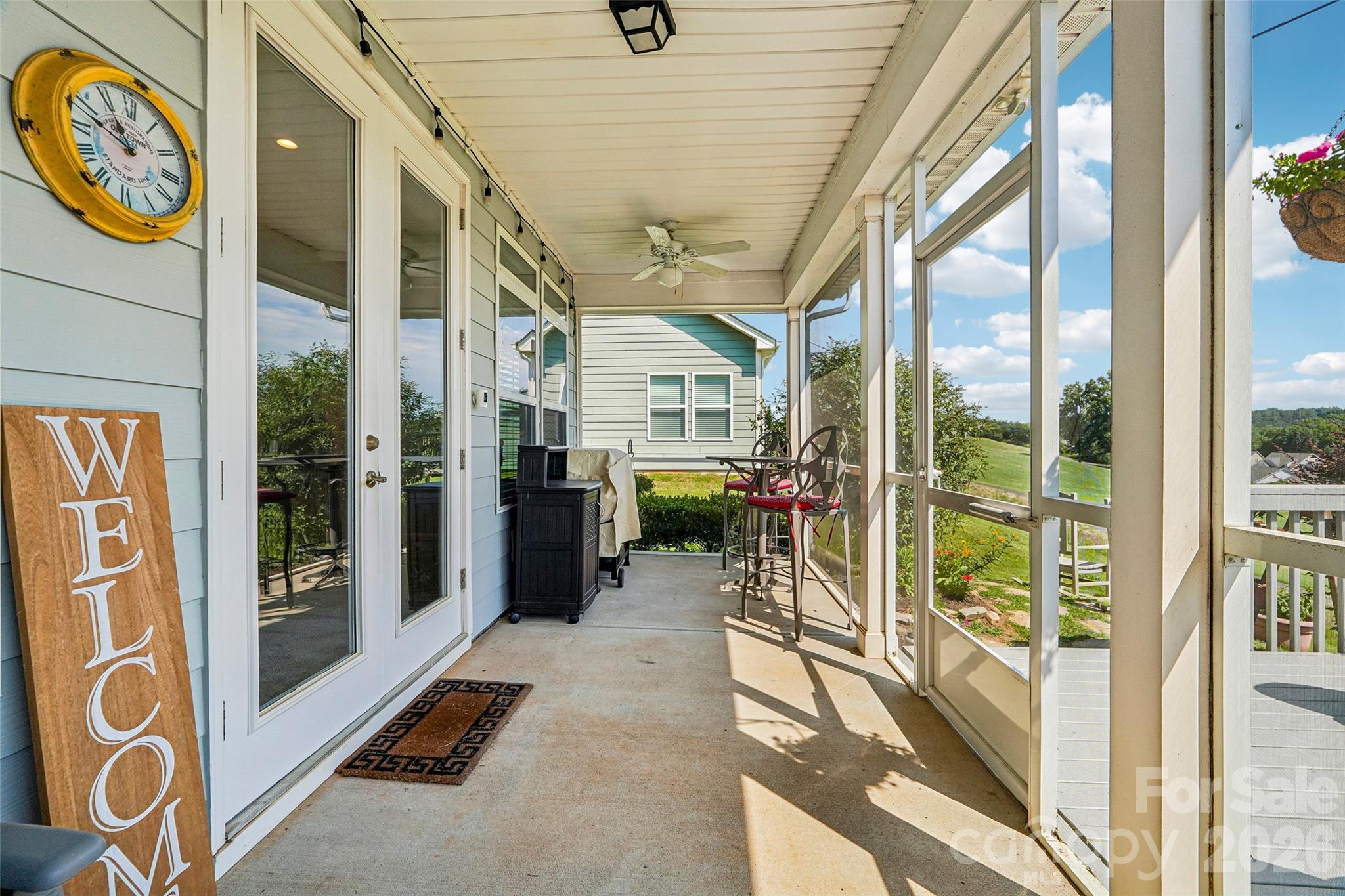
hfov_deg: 100.4
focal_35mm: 15
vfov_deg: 77.3
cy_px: 448
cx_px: 672
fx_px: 560
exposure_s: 1/60
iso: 100
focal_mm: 10
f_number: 8
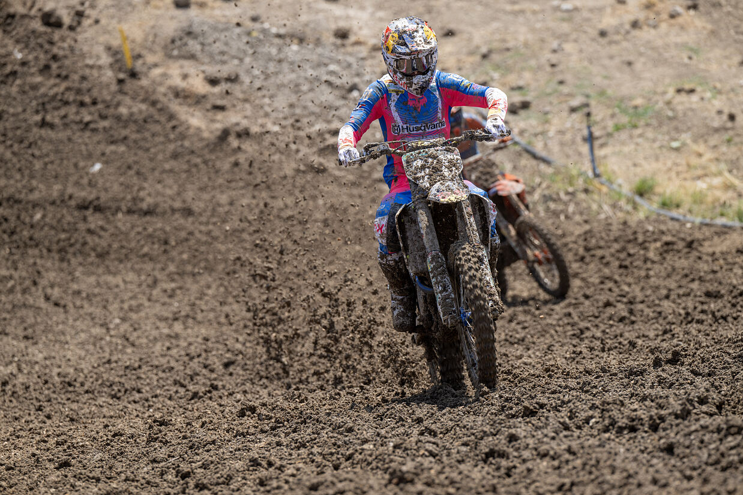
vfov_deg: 6.9
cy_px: 248
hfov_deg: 10.3
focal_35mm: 200
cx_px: 372
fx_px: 4128
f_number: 4.5
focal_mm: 200
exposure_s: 1/1250
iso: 200
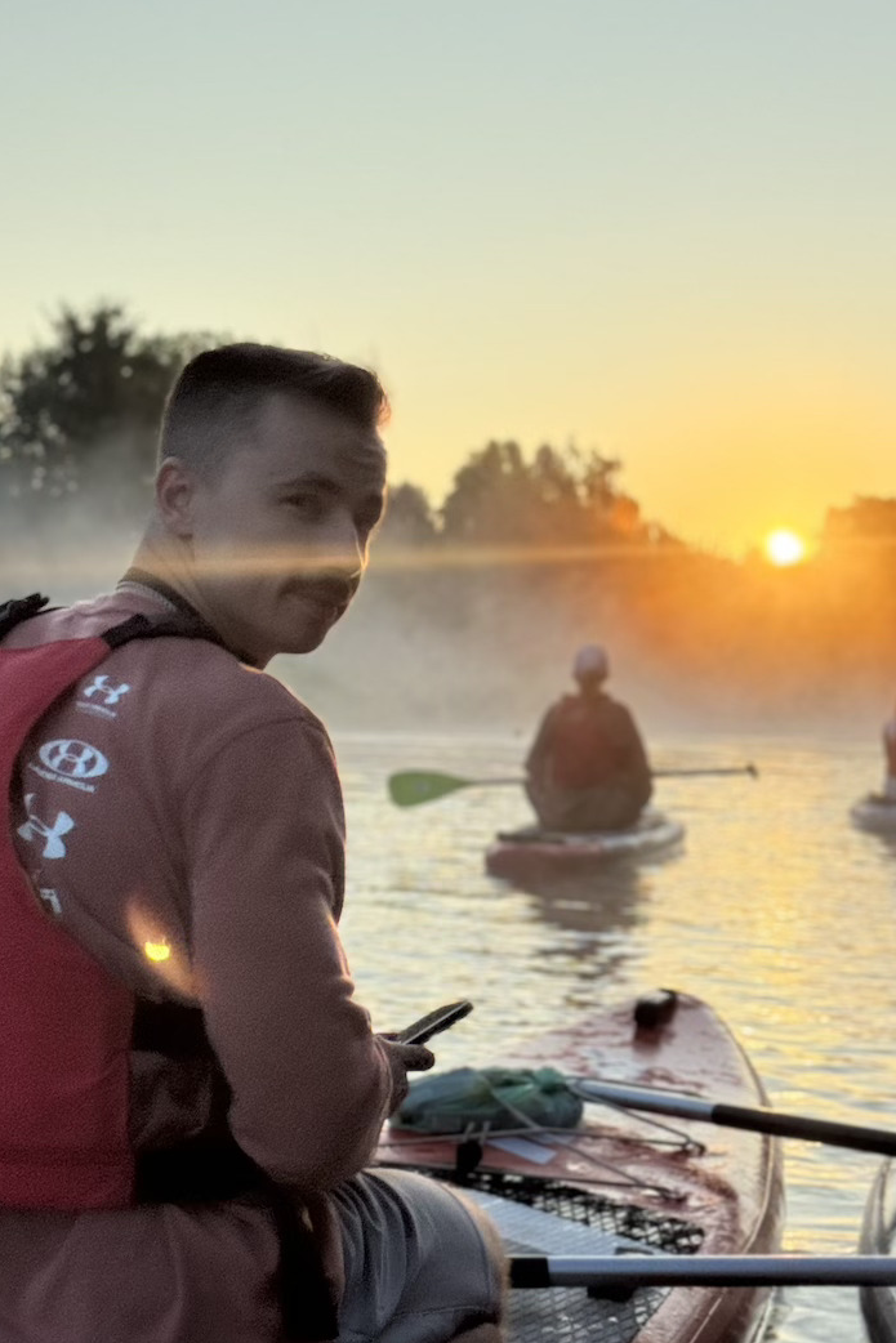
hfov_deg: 19.7
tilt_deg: +0.5
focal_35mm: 69
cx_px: 478
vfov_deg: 29.2
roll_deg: -0.3
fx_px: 2575
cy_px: 736
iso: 64
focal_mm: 6.76
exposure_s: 1/2252
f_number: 1.78
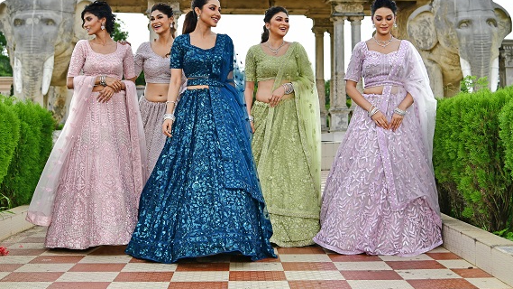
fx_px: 762
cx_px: 216
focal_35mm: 56
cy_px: 85
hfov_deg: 37.1
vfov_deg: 21.3
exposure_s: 1/400
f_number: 4.5
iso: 100
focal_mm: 38
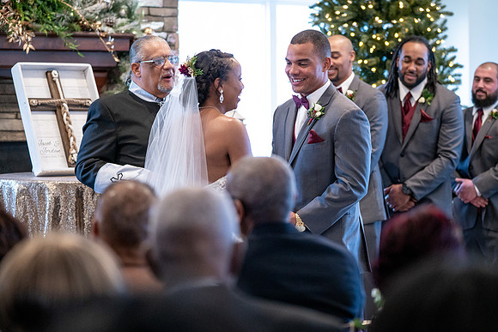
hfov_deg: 19.1
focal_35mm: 107
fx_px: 1477
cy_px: 179
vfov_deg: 12.8
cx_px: 269
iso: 2000
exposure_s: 1/100
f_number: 2.8
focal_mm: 99
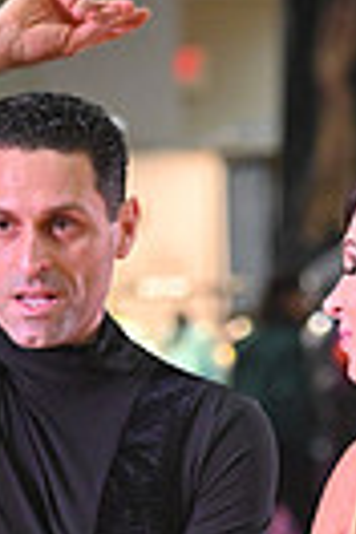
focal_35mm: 572
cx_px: 394
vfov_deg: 3.6
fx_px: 8484
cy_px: 846
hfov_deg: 2.4
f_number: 4.5
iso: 4000
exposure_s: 1/400
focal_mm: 130
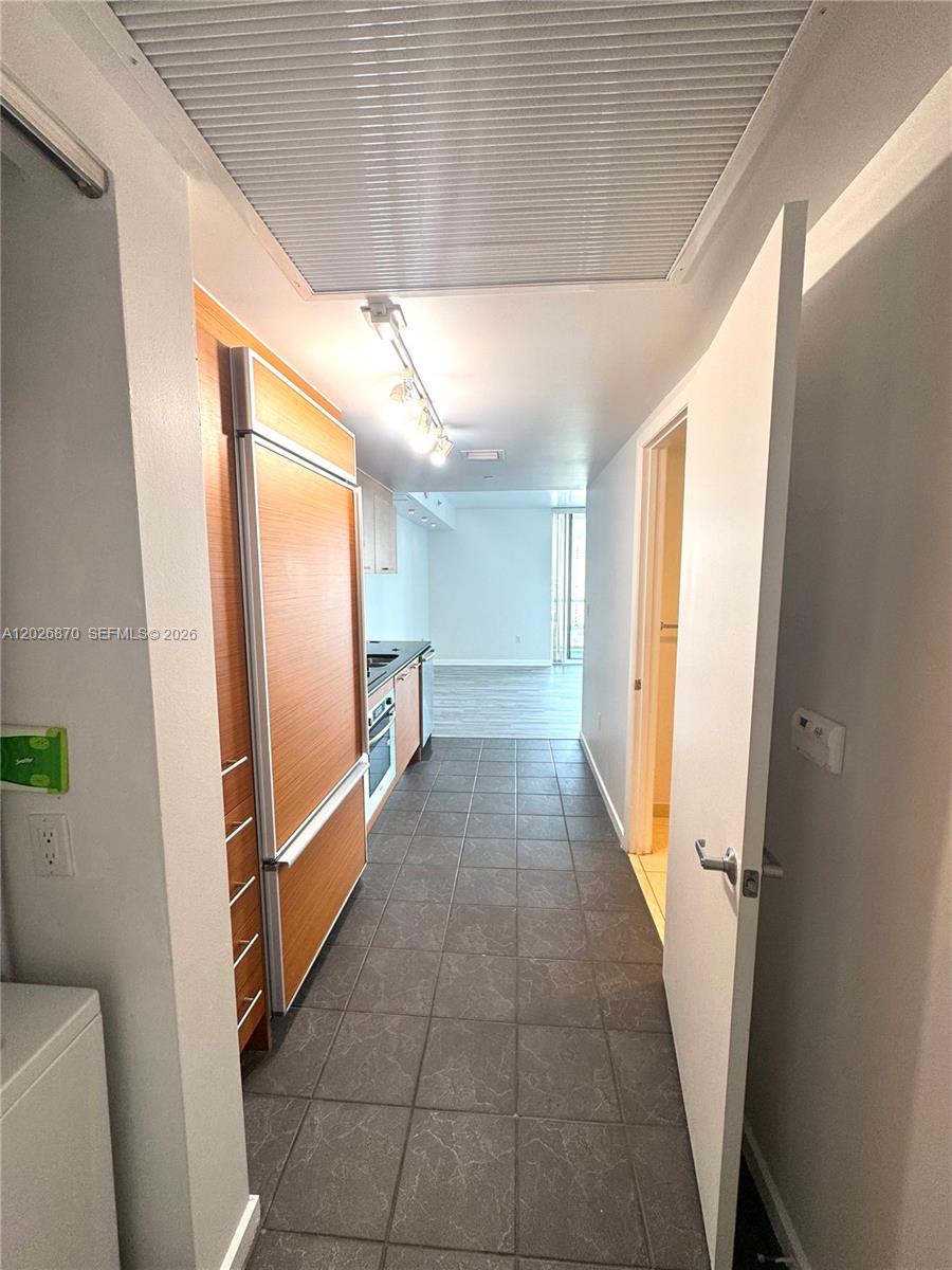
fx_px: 513
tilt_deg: -7.2
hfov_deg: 85.7
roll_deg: +0.5
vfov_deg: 102.1
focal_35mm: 14
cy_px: 635
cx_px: 476
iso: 100
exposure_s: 1/120
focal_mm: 2.22
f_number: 2.2
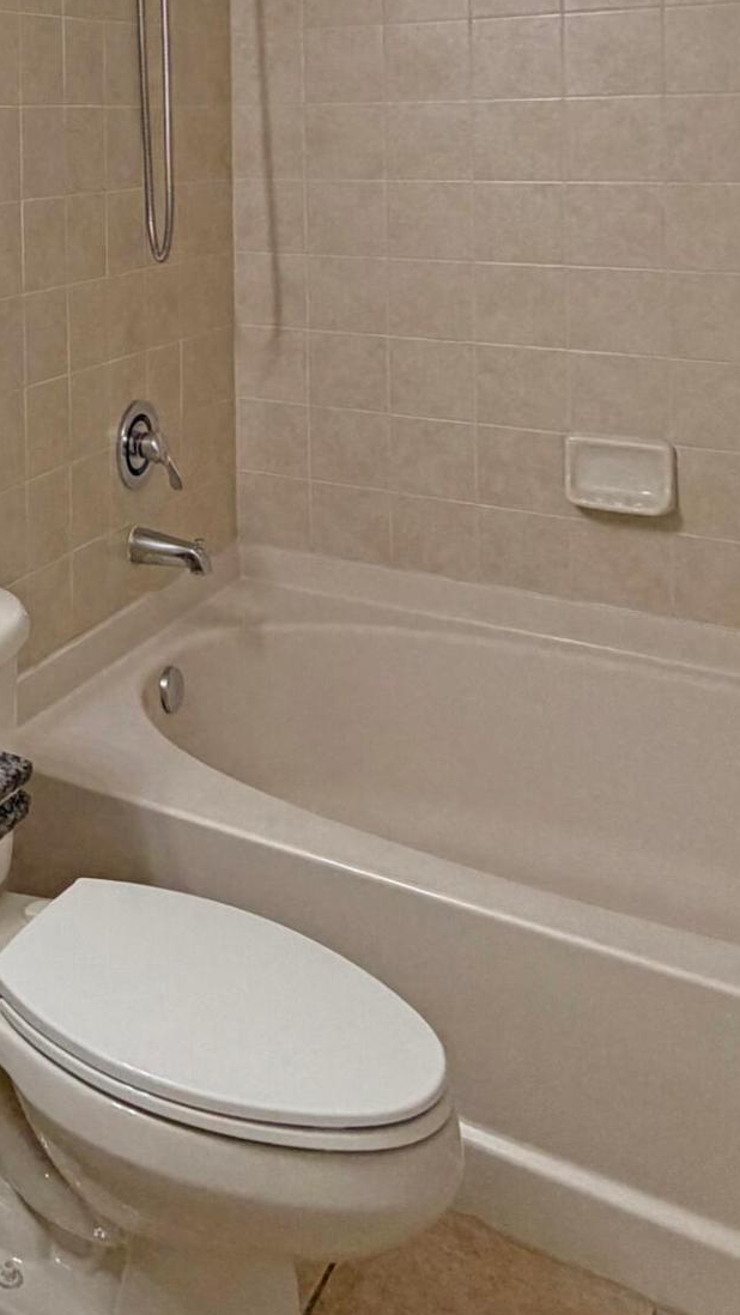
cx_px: -272
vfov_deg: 46.2
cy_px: 159
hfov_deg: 24.9
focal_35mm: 40
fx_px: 1395
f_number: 2.2
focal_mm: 2.22
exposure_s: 1/60
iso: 200
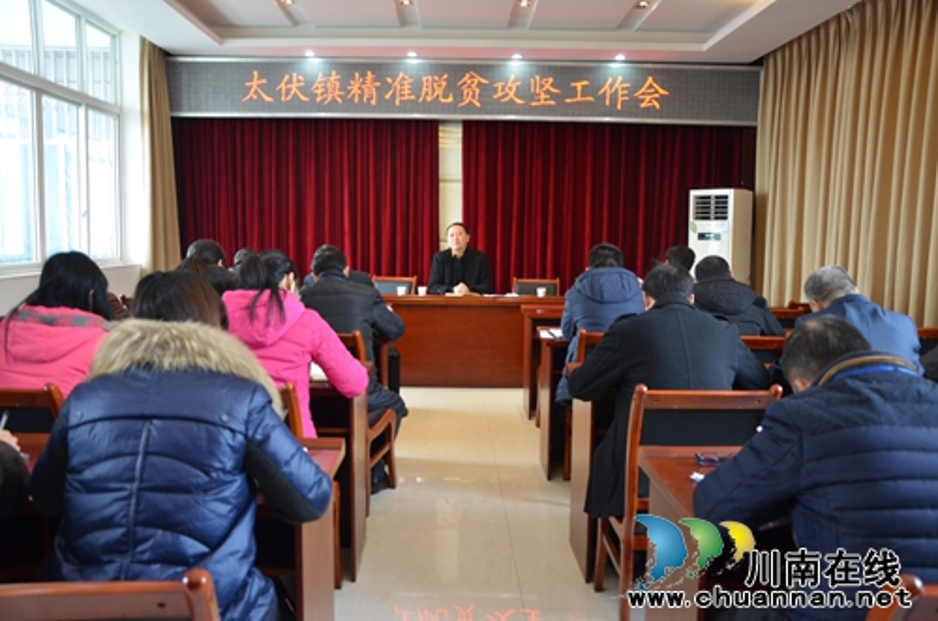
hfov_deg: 57.3
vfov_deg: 39.8
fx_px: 858
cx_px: 469
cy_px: 310
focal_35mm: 33
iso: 720
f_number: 4
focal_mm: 22
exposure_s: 1/60
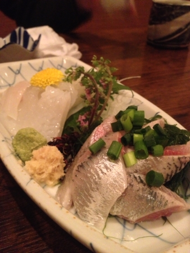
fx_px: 256
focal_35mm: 35
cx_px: 95
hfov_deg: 40.7
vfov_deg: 52.6
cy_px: 126
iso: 800
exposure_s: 1/15
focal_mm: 4.28
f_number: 2.4
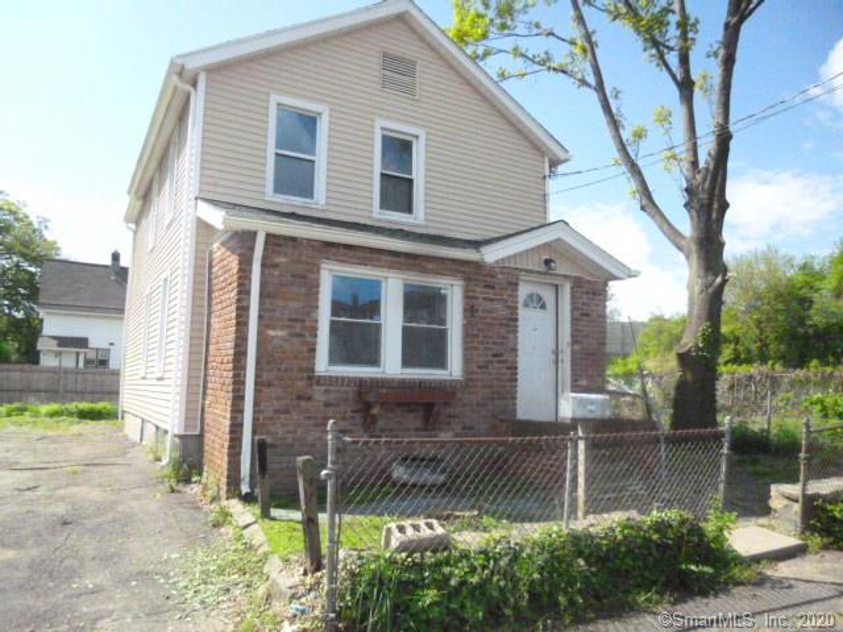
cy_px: 316
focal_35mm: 25
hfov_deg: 69.4
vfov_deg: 54.9
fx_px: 609
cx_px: 422
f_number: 9
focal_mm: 4.5
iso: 1600
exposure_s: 1/1000
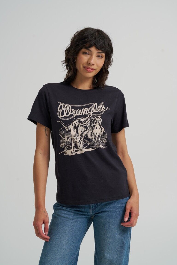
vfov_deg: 24.5
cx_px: 88
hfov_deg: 16.5
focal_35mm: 83
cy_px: 132
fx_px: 612
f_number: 8
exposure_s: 1/160
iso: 250
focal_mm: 83
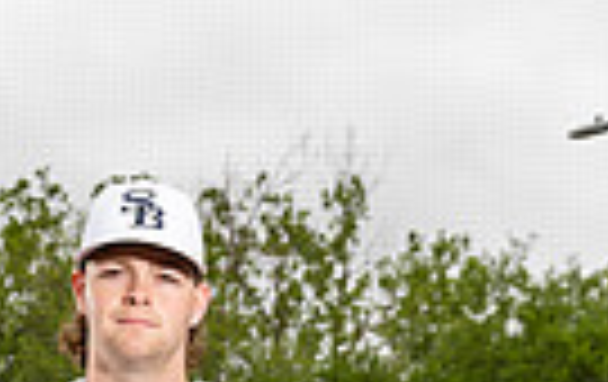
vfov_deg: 7.9
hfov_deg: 13.3
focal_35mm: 156
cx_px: 153
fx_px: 2590
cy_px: 899
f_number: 6.3
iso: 200
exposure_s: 1/250
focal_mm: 46
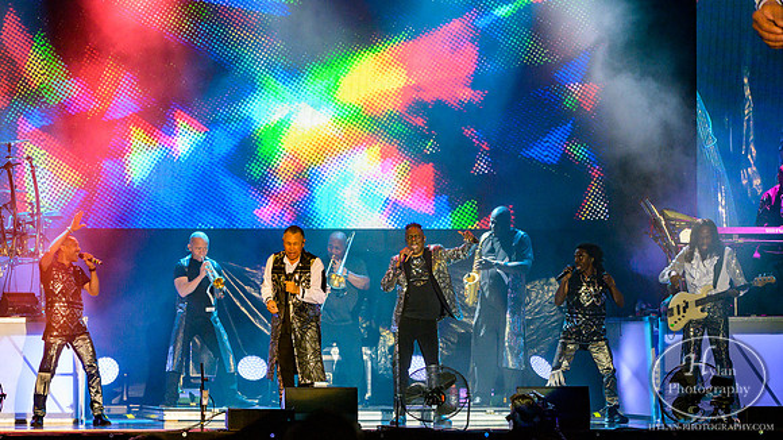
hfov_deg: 8.2
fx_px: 5486
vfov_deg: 4.6
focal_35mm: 264
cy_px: 286
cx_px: 336
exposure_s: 1/400
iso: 2800
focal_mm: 220
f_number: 6.3
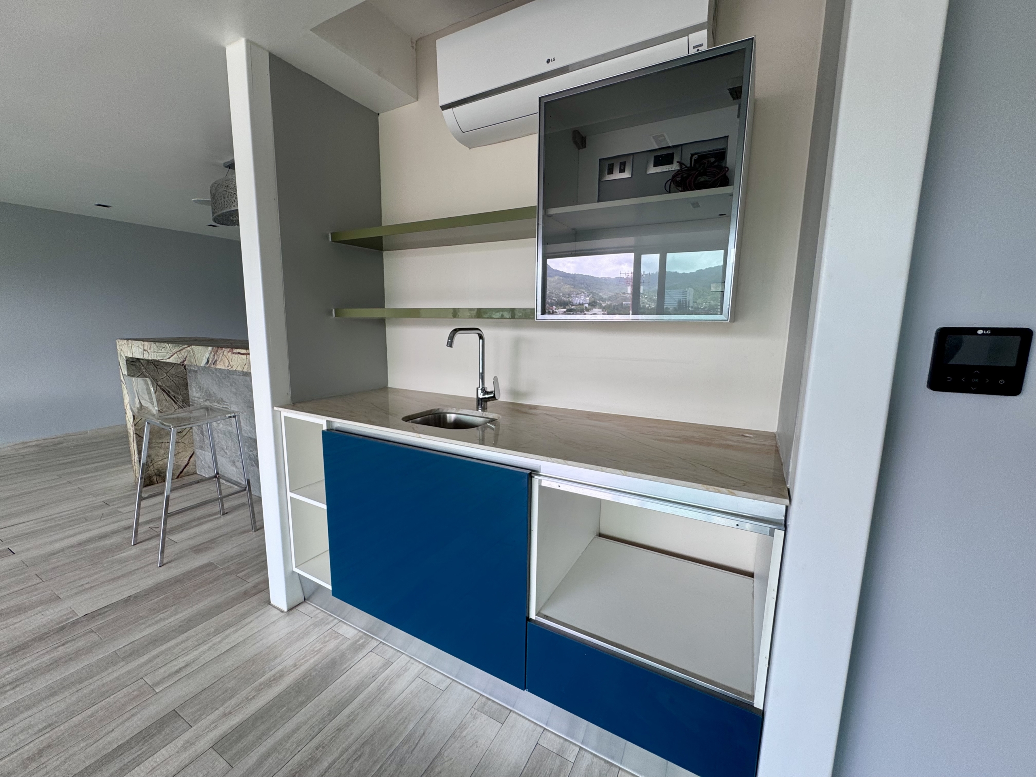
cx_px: 518
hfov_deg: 102.1
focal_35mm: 14
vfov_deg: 85.7
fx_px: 419
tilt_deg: -9.9
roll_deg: -1.0
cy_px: 388
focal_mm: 2.22
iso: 50
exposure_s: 1/99
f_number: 2.2
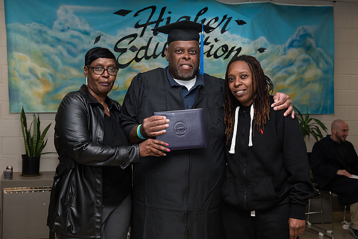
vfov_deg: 24.6
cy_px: 120
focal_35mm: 55
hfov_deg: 36.2
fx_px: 547
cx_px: 179
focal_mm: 55
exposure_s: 1/160
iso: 1600
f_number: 7.1
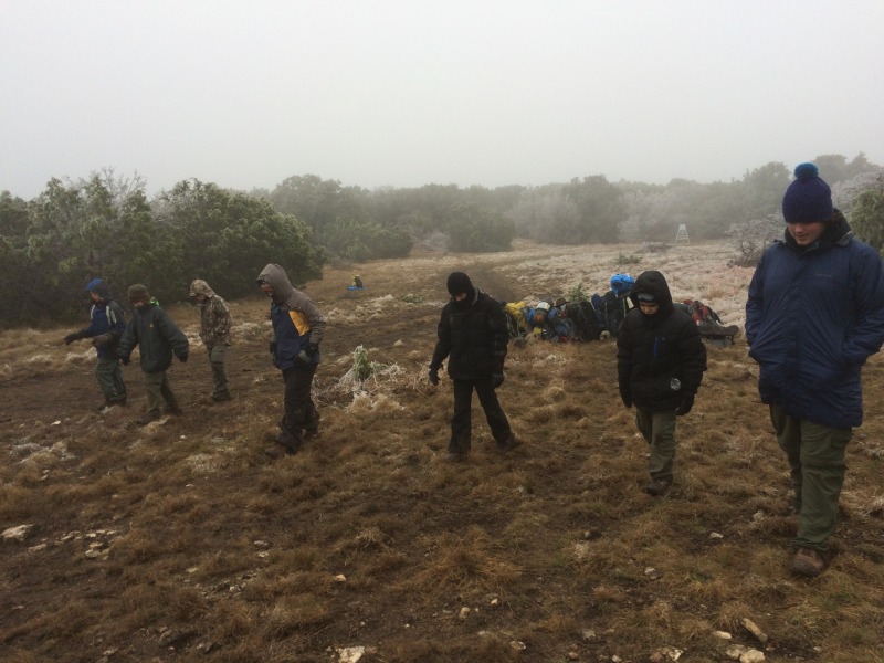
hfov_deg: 61.7
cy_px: 332
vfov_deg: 48.2
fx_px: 741
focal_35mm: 29
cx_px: 442
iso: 32
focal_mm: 4.15
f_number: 2.2
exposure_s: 1/291
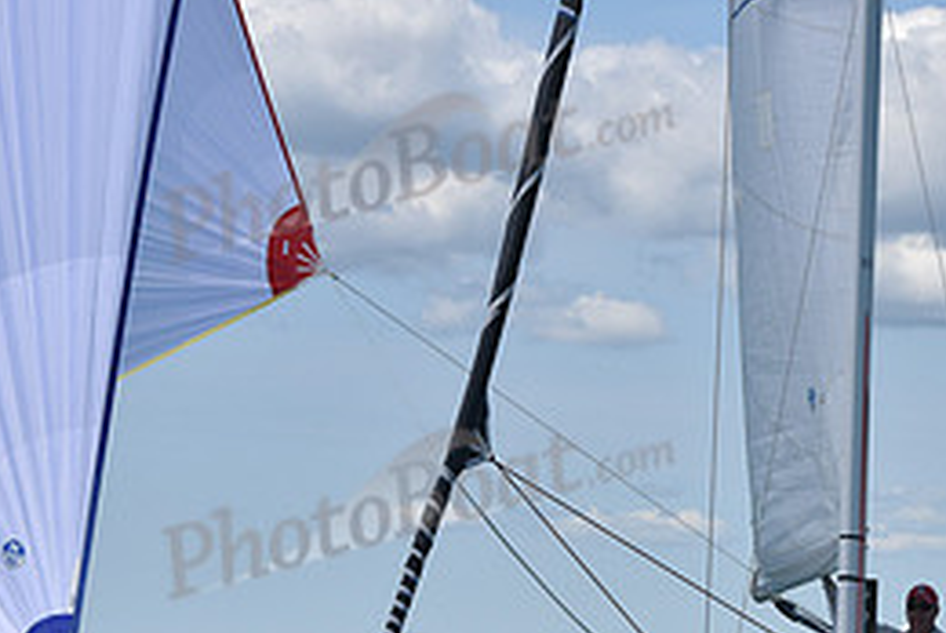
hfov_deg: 9.2
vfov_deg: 6.2
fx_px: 5866
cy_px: 642
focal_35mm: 223
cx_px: 866
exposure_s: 1/800
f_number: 8
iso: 400
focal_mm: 100
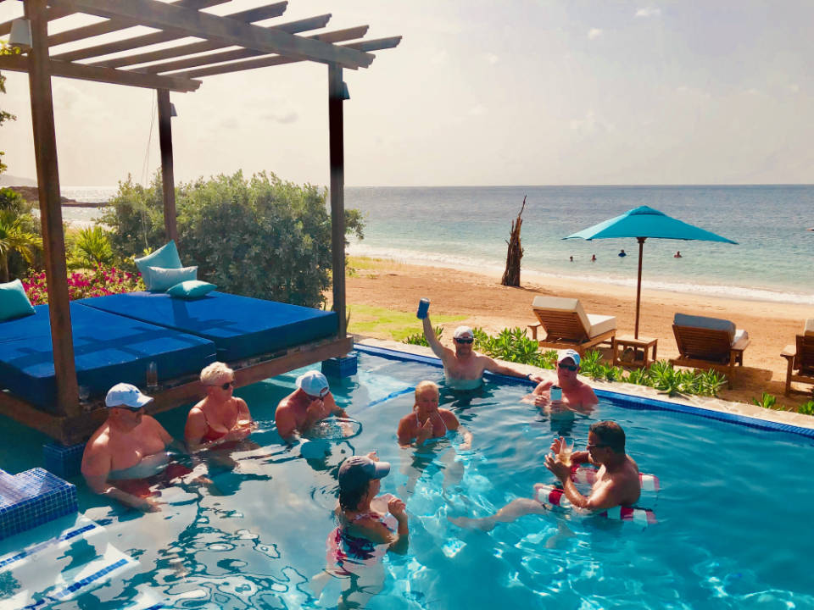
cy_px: 305
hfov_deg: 63.4
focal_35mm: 28
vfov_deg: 49.7
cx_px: 407
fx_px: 658
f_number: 1.8
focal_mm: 4
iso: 20
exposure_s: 1/4367
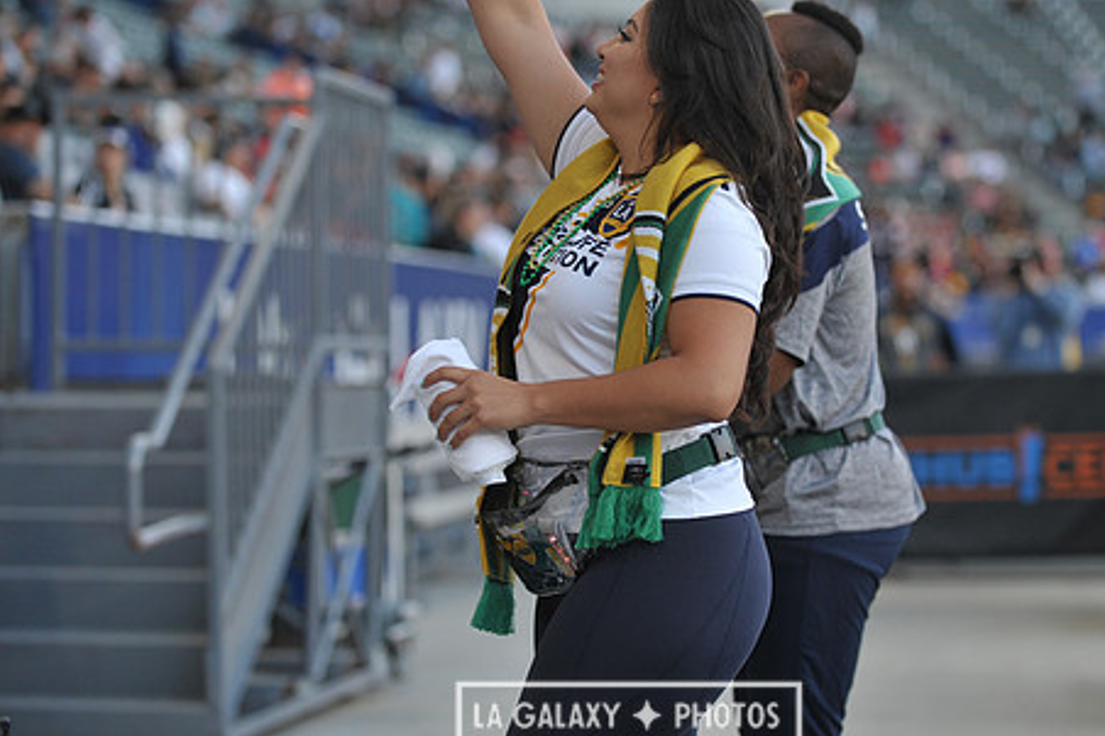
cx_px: 628
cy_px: 347
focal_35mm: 131
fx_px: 4019
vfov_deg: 10.5
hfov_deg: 15.6
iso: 800
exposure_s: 1/640
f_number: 2.8
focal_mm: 102
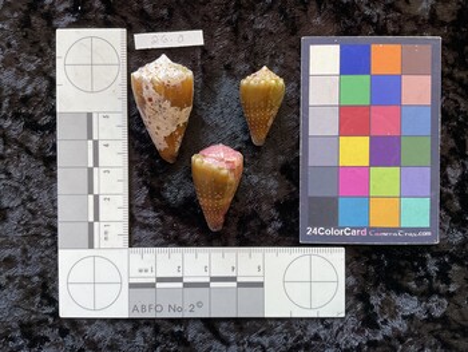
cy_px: 176
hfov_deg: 61.6
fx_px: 392
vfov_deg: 48.3
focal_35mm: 29
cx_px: 234
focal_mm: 3
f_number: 1.8
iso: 50
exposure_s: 1/60
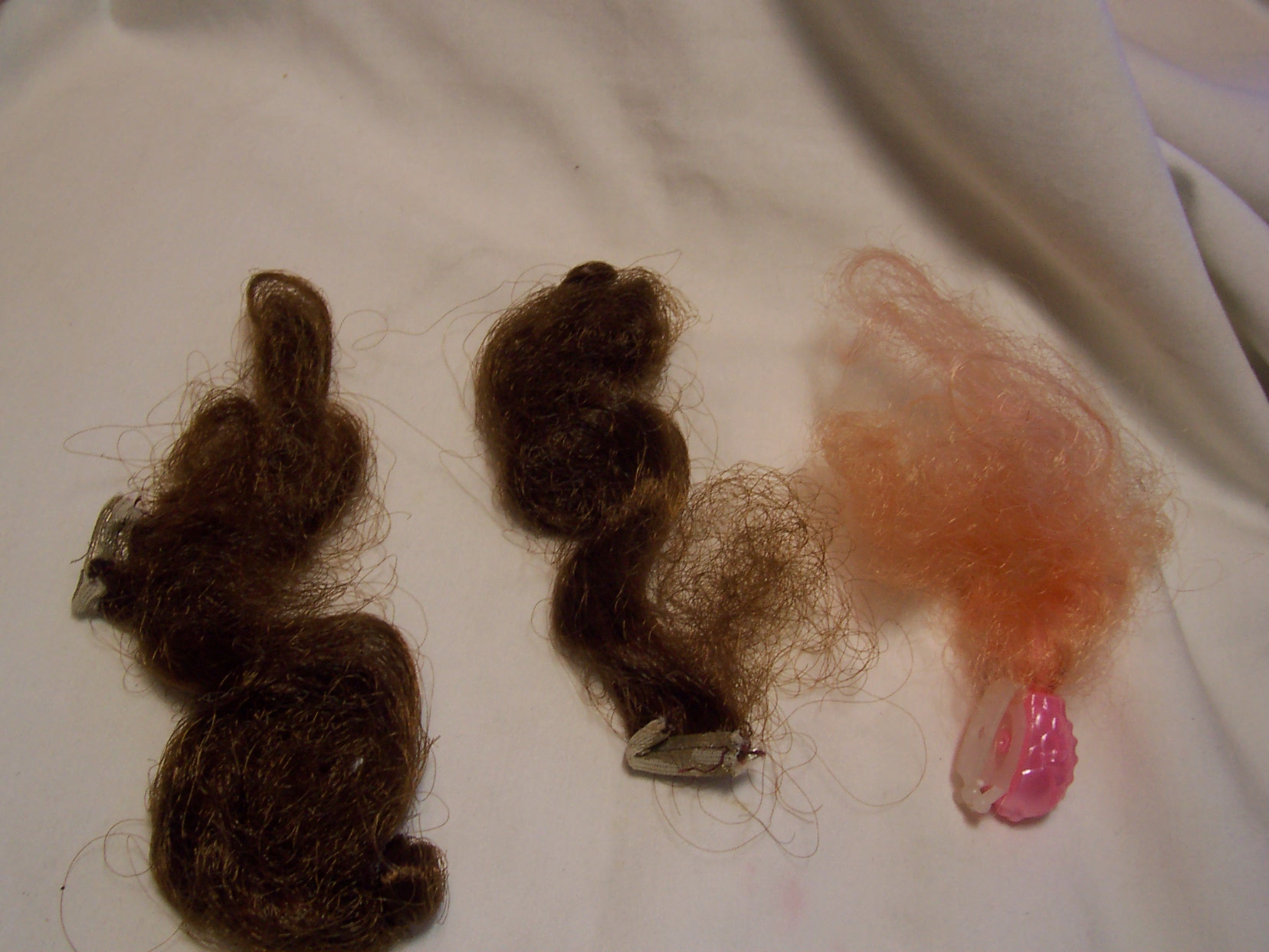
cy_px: 476
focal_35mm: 37
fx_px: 1356
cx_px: 634
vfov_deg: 38.7
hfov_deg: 50.1
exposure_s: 1/45
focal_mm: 5.6
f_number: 2.8
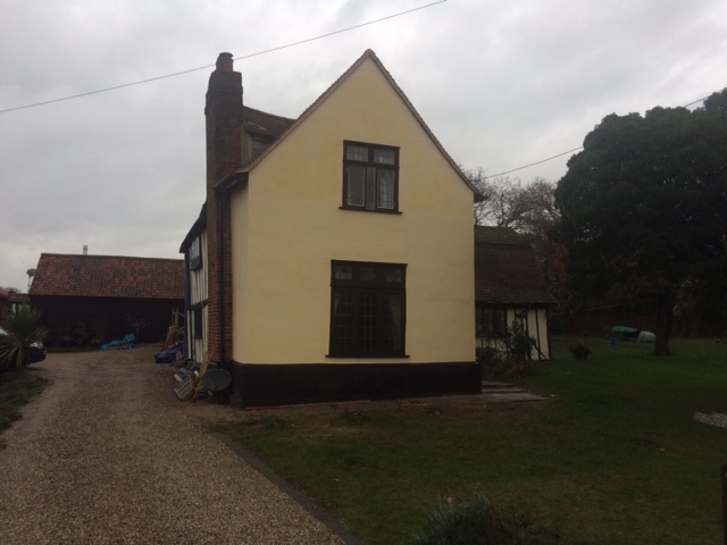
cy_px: 272
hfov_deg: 61.7
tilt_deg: +3.2
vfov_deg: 48.2
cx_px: 364
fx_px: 609
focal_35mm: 29
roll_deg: -0.4
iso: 32
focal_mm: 4.15
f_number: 2.2
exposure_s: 1/100
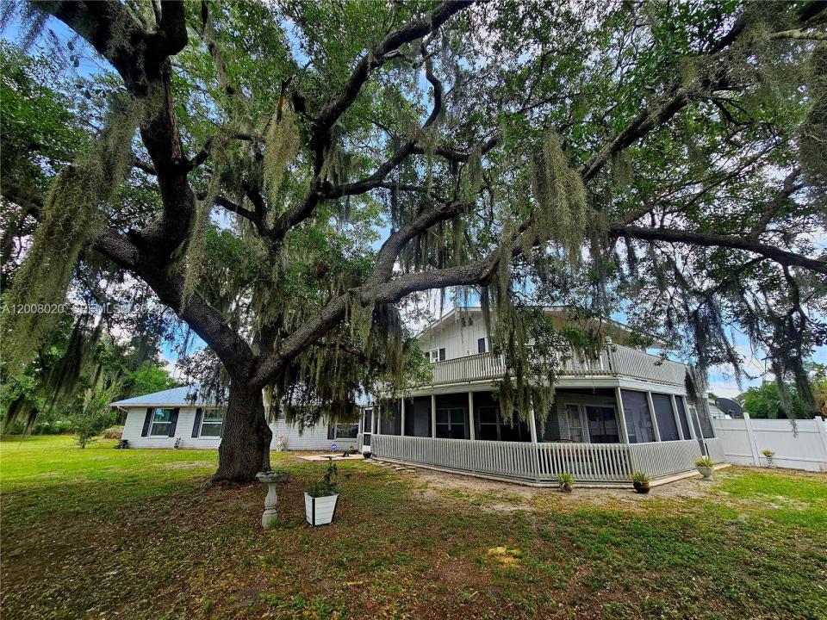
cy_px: 310
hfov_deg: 106.2
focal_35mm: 13
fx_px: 311
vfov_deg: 89.9
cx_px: 414
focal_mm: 2.2
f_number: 2.2
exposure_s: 1/400
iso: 50
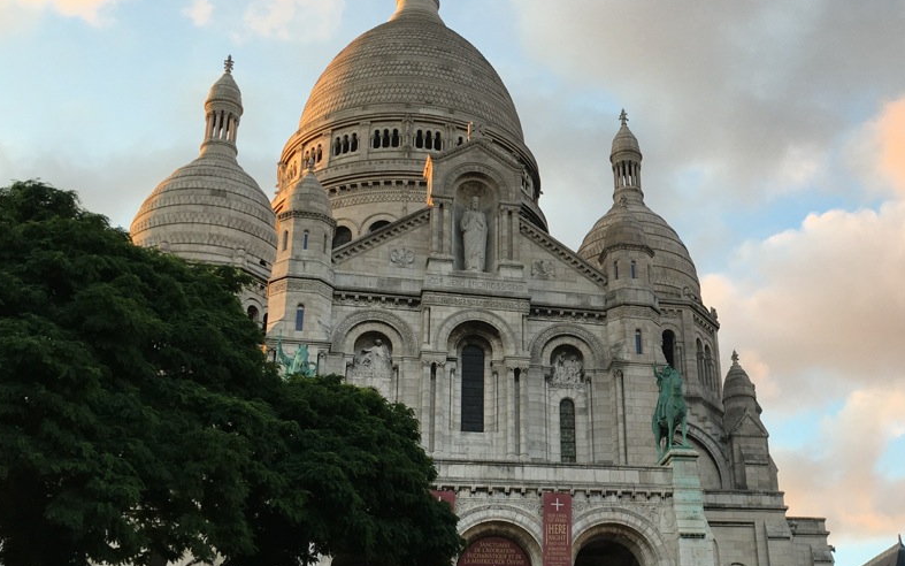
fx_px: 1233
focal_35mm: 50
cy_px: 286
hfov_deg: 39.0
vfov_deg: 25.8
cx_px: 704
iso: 25
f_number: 2.2
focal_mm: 4.15
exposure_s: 1/100
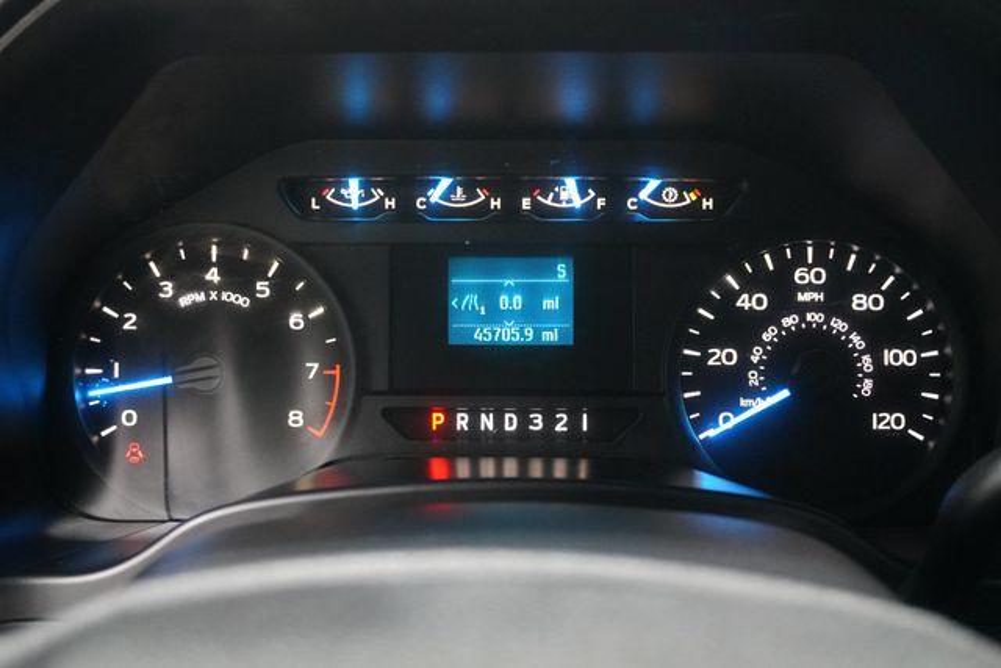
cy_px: 334
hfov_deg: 51.9
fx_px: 1029
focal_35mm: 37
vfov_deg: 36.0
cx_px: 500
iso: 6400
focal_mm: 25
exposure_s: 1/160
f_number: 4.5
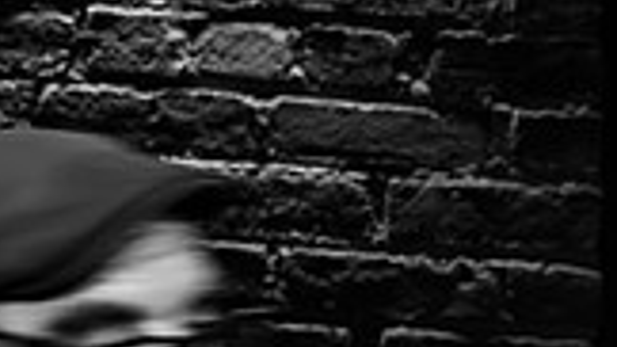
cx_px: 312
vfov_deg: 2.0
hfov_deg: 3.5
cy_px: 696
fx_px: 10107
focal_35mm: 618
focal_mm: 165
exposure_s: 1/13
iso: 5000
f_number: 16
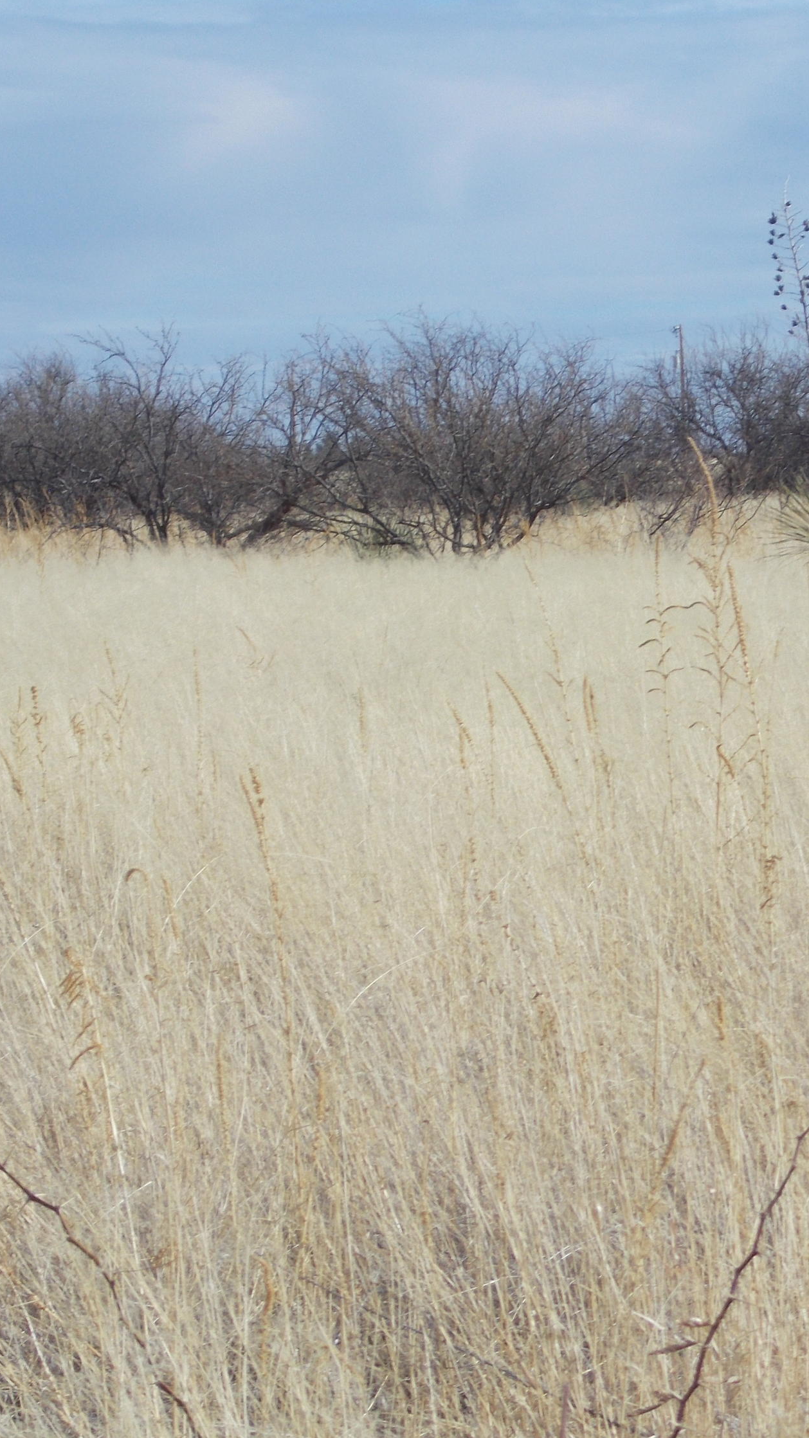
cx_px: 519
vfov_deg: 11.3
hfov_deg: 6.4
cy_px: 722
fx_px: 7245
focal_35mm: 190
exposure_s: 1/400
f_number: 6.5
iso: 80
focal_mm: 23
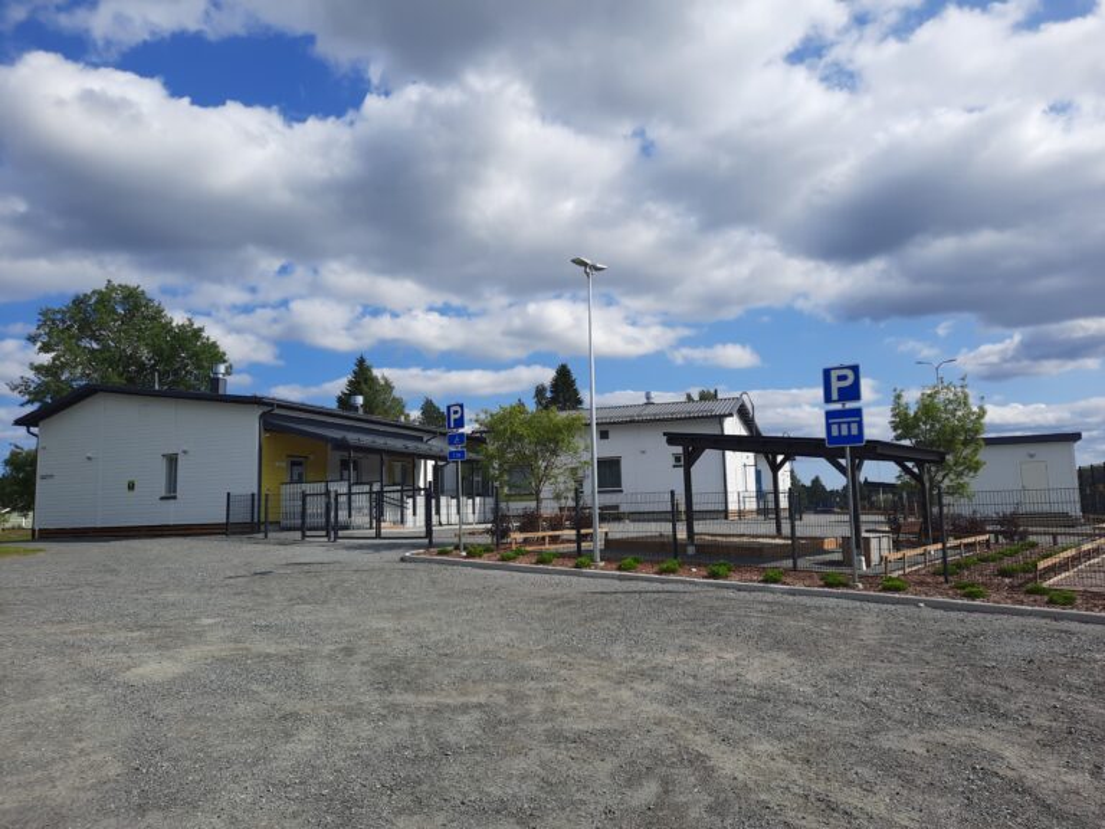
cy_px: 414
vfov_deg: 54.9
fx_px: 798
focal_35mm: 25
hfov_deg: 69.4
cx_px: 552
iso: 32
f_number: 2
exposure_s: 1/1565
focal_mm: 4.6
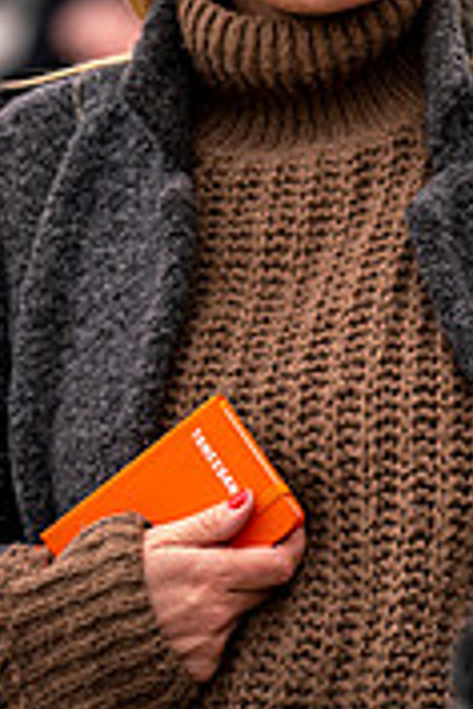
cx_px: 357
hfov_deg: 3.2
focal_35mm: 426
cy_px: 156
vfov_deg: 4.8
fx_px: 8395
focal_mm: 168
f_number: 2.8
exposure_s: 1/1250
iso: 200
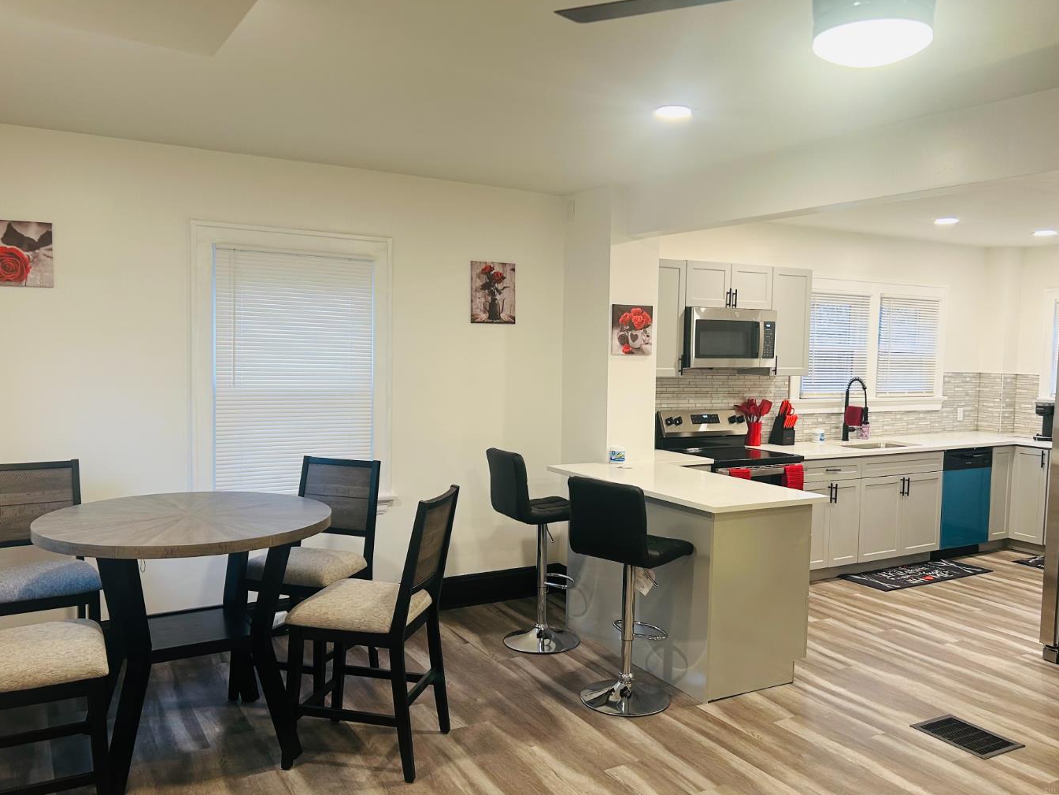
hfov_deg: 61.6
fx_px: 887
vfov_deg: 48.2
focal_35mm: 29
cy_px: 390
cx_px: 554
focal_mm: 5.7
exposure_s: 1/60
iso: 100
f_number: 1.5
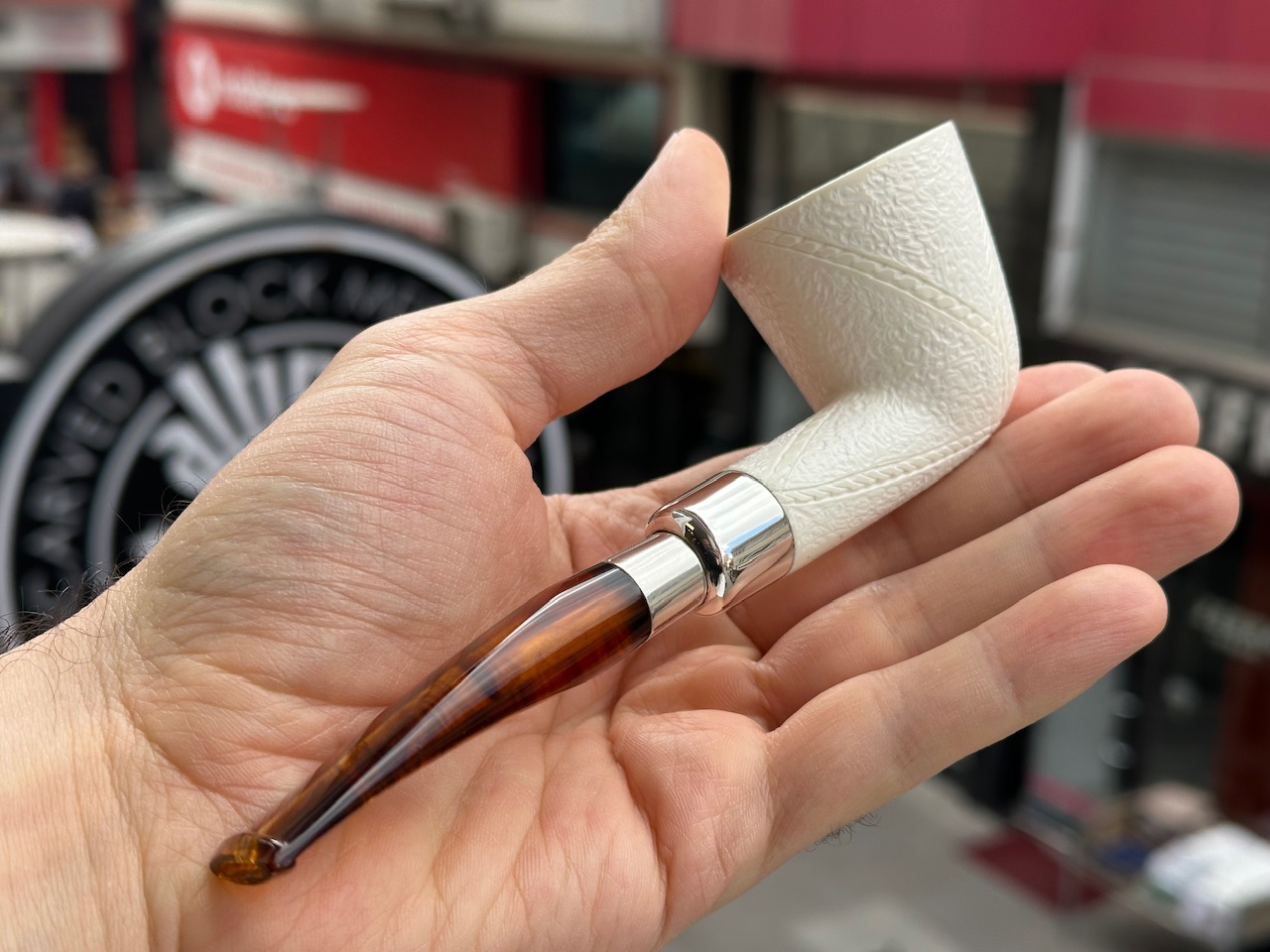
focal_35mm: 48
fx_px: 1761
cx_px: 635
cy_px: 476
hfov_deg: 39.7
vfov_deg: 30.3
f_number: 1.78
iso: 64
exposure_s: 1/1062
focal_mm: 6.86
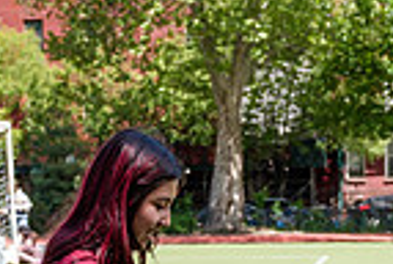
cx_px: 262
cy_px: 544
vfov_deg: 9.1
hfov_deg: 14.5
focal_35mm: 141
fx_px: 1542
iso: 200
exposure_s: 1/400
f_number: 3.5
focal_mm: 28
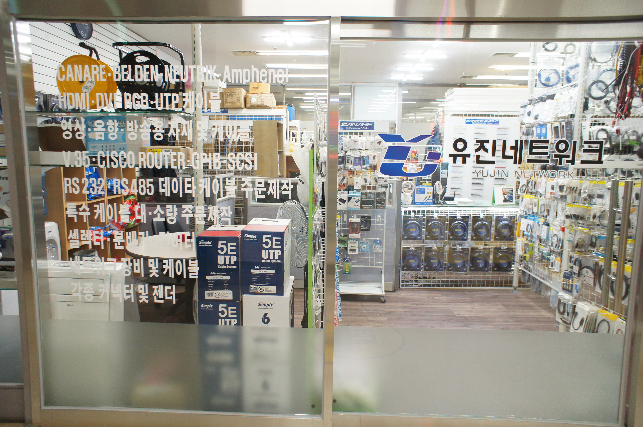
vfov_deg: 53.0
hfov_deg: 73.8
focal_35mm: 24
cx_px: 322
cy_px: 214
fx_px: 428
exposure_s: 1/60
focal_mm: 16
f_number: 4
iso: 500
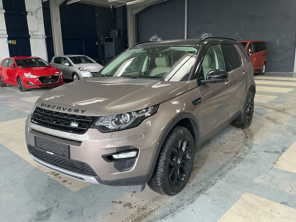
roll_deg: +0.1
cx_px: 148
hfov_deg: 63.4
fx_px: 239
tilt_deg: -10.8
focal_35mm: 28
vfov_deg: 49.7
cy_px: 111
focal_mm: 3
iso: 64
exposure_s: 1/87
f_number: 1.8
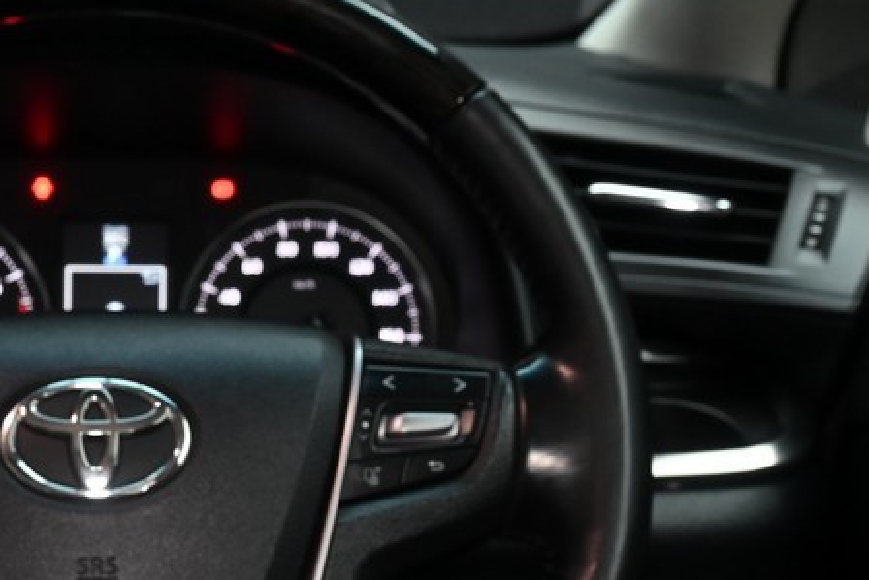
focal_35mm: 81
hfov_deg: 24.3
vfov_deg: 16.7
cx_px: 89
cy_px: 501
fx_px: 1956
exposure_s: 1/30
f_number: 5.6
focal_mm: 22.5
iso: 800
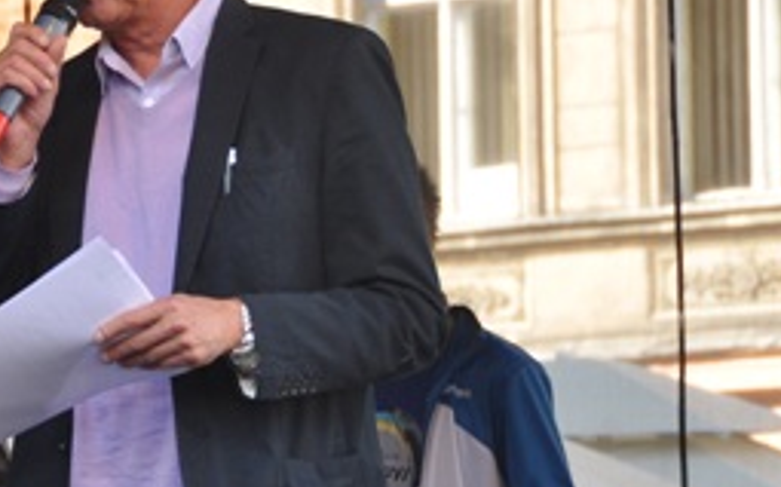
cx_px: 34
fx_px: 7338
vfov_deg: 3.8
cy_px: 207
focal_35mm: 345
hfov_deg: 6.1
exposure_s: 1/200
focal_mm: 90
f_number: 6.3
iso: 500
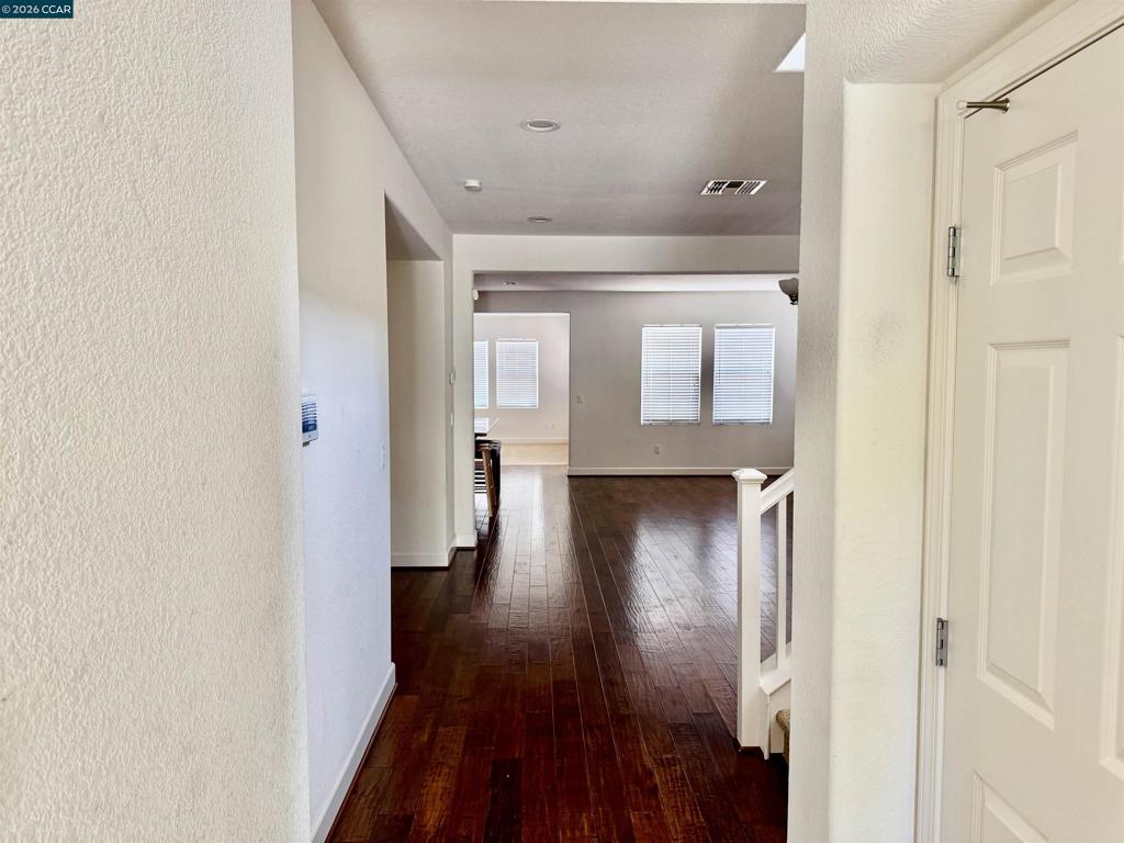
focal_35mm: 24
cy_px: 422
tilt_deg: -5.1
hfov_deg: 71.6
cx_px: 562
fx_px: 779
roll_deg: +0.2
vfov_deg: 56.8
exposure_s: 1/66
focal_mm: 6.76
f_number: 1.78
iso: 200
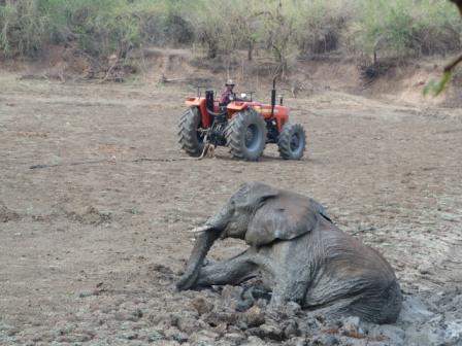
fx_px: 1989
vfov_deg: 10.0
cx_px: 231
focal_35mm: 149
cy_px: 173
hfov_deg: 13.3
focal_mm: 26.8
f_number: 4
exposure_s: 1/125
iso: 80
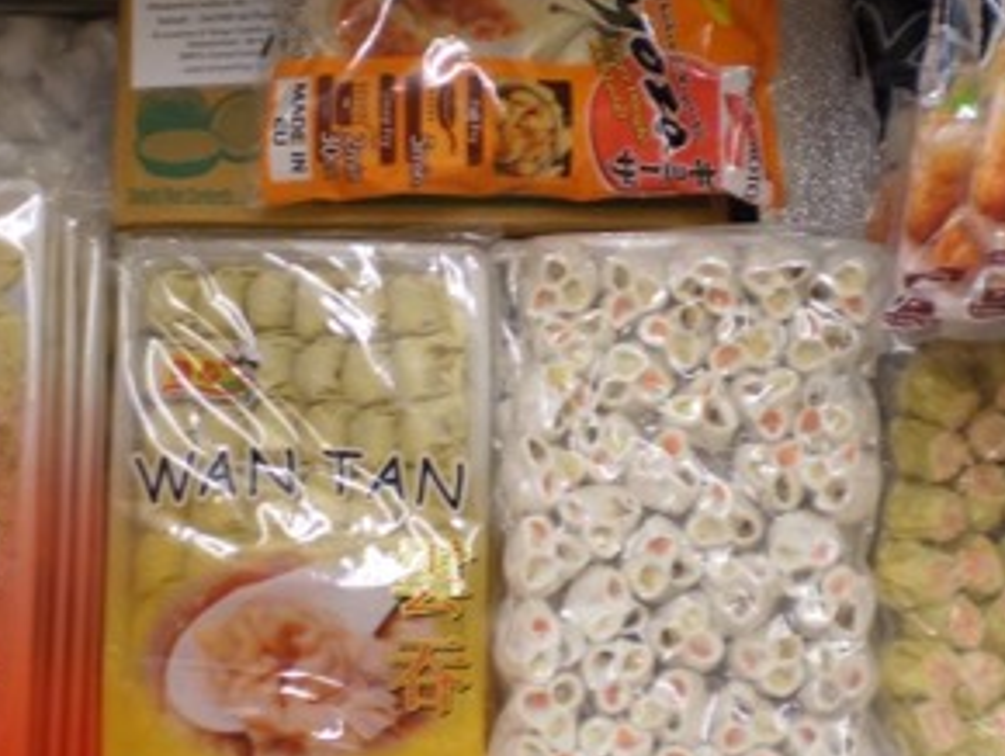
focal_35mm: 62
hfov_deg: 31.1
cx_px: 568
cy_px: 283
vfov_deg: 23.6
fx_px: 1802
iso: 125
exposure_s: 1/13
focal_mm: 6.3
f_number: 3.1
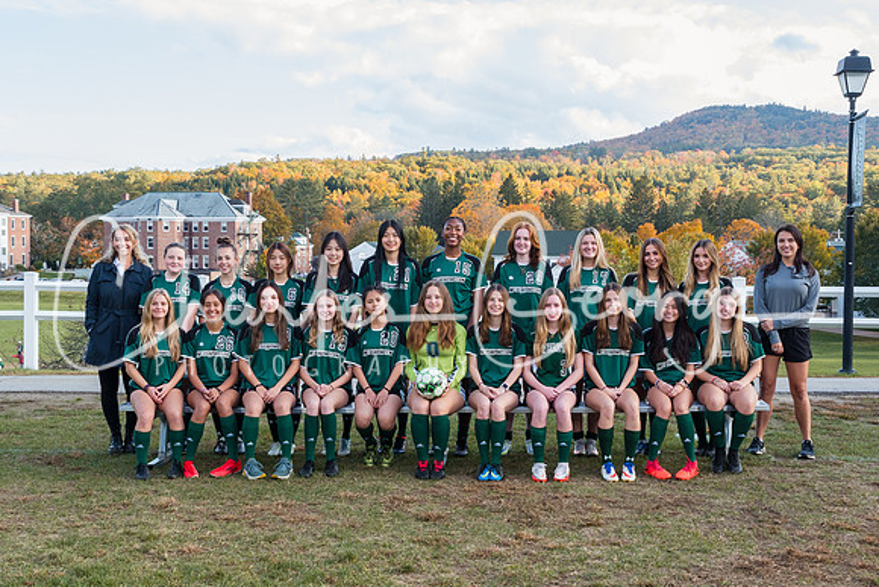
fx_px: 1094
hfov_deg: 43.8
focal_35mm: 45
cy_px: 314
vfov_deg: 30.0
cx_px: 450
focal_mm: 24
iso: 320
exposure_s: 1/100
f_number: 7.1
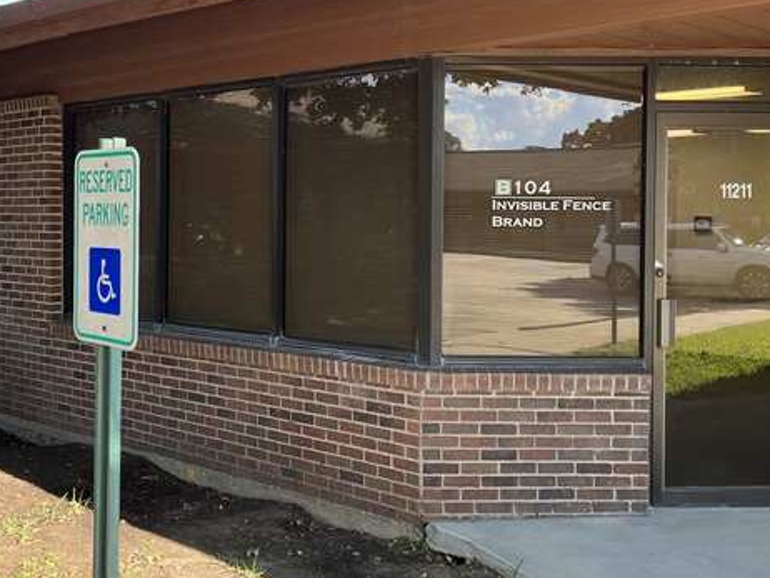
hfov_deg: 42.1
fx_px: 1002
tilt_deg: -0.6
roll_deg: -0.2
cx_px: 392
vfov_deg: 32.1
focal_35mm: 45
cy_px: 240
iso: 50
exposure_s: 1/346
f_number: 1.6
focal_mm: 5.1
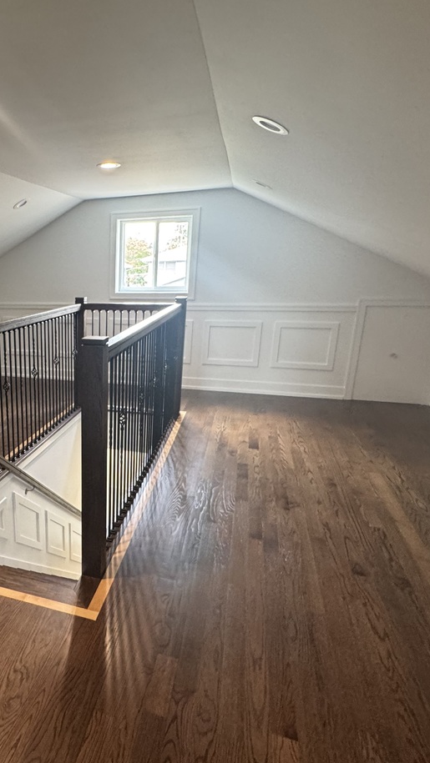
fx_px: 486
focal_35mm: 24
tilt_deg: -15.0
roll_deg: +2.5
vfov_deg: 76.2
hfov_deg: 43.4
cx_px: 40
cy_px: 406
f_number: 2.2
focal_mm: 2.22
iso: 320
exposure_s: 1/60
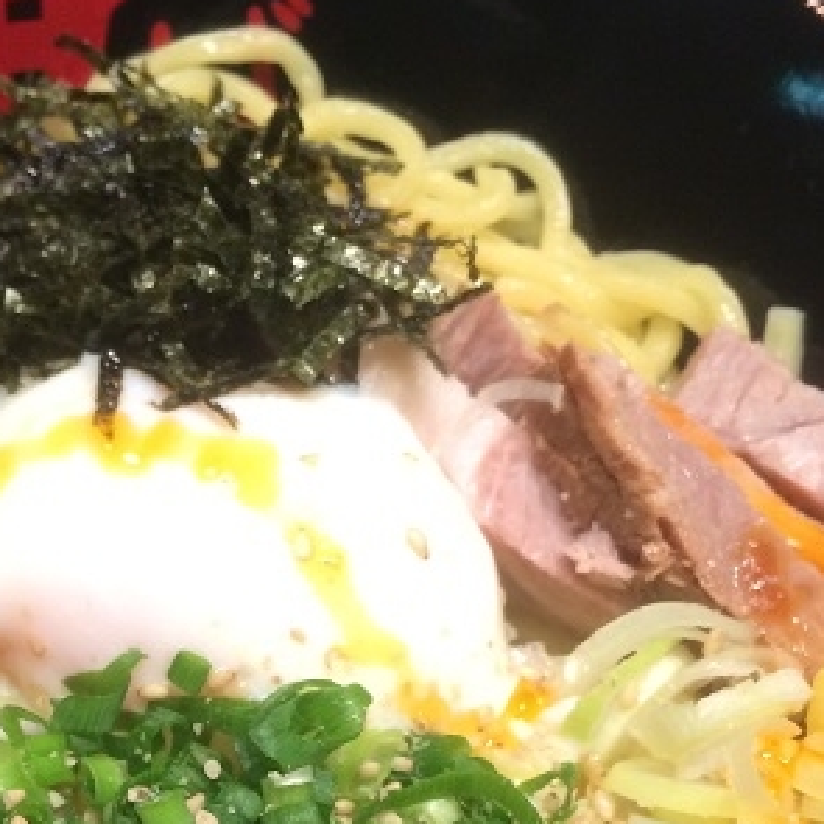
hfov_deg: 26.8
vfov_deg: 26.5
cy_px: 723
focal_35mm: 63
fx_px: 1697
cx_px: 172
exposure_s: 1/30
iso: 160
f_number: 2.2
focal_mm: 4.12
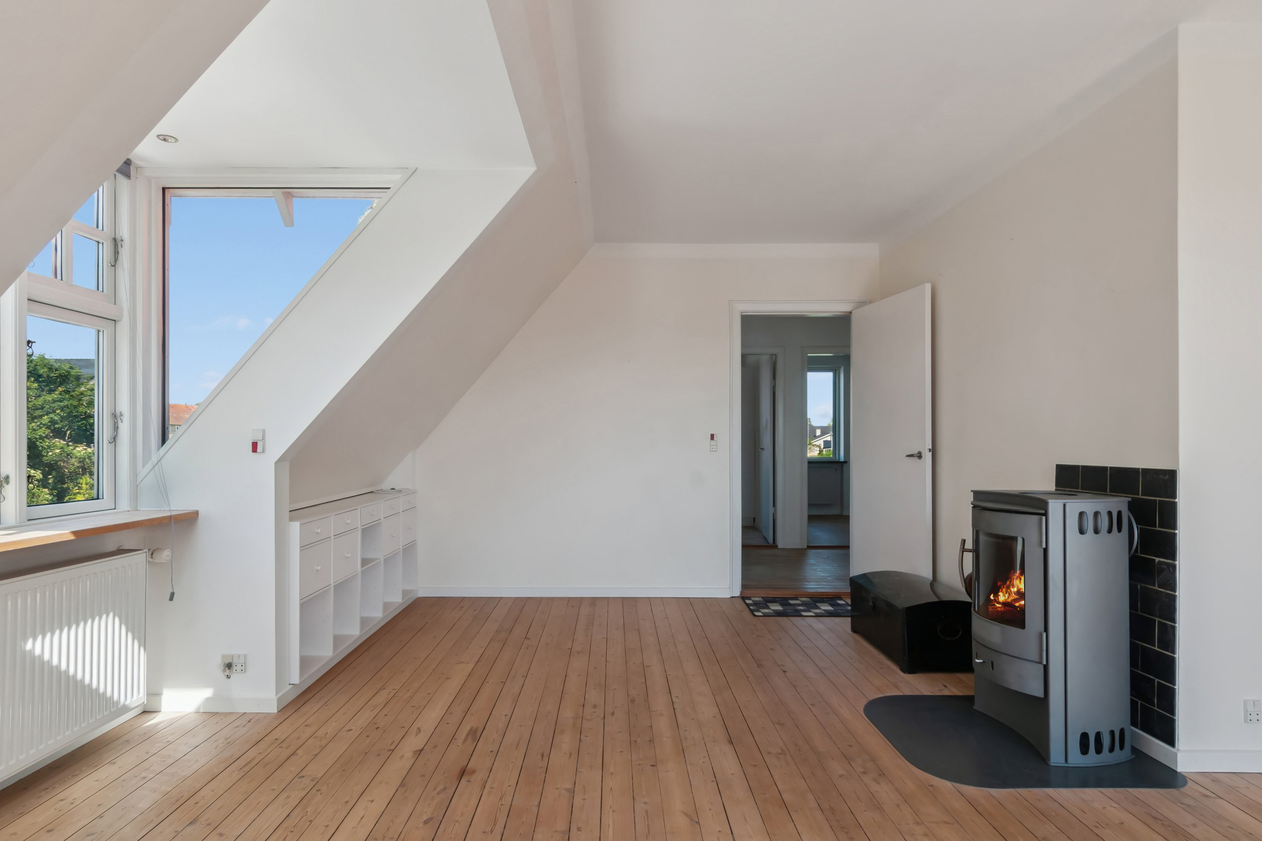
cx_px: 631
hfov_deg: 90.0
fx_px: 631
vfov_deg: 67.4
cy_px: 420
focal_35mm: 18
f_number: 10
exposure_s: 1/50
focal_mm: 12
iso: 200
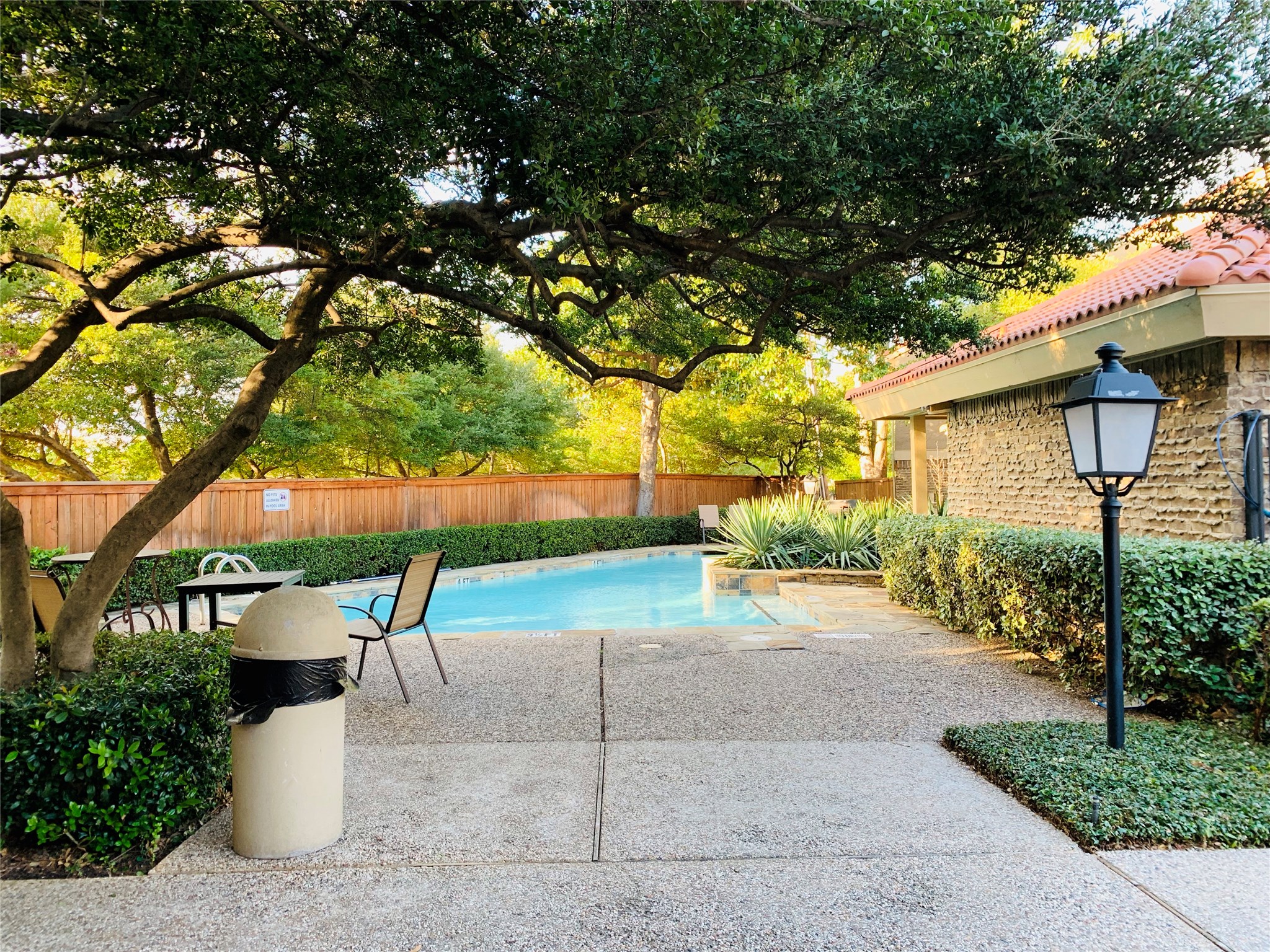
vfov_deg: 53.1
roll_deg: +0.7
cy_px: 476
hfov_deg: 67.3
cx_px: 635
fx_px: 954
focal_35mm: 26
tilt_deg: +1.3
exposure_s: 1/121
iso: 64
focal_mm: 4.25
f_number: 1.8
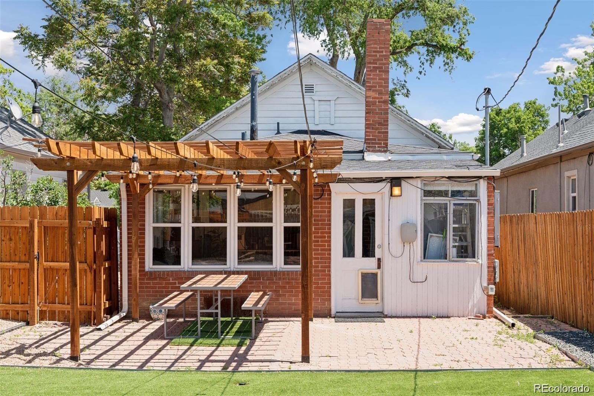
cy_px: 198
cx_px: 297
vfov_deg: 30.5
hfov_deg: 44.5
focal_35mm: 44
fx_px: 726
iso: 400
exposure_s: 1/400
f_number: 9
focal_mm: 44
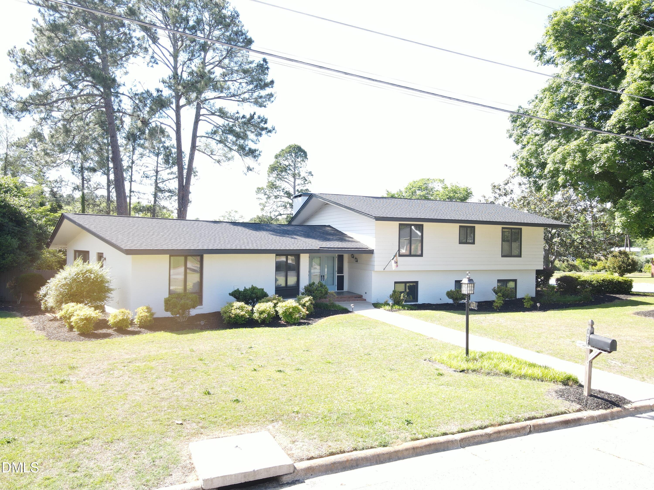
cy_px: 245
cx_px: 327
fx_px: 453
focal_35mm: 24
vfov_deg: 56.8
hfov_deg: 71.6
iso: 100
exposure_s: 1/100
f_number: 2.8
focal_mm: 4.5
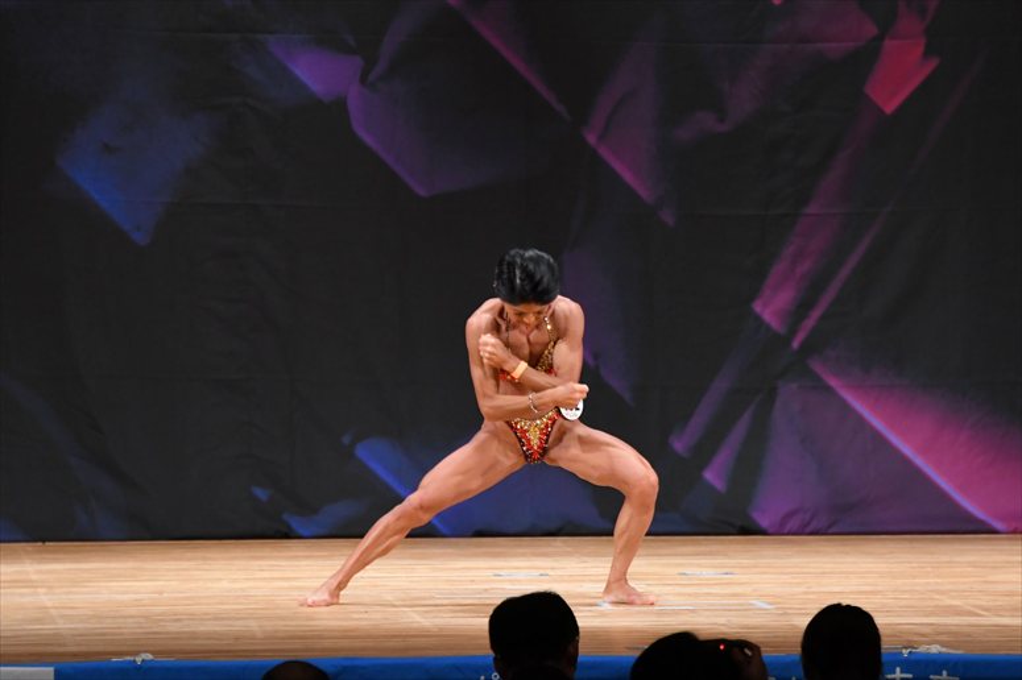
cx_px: 511
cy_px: 340
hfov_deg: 7.6
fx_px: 7661
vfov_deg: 5.1
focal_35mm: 270
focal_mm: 180
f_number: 5.6
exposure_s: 1/400
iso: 3200
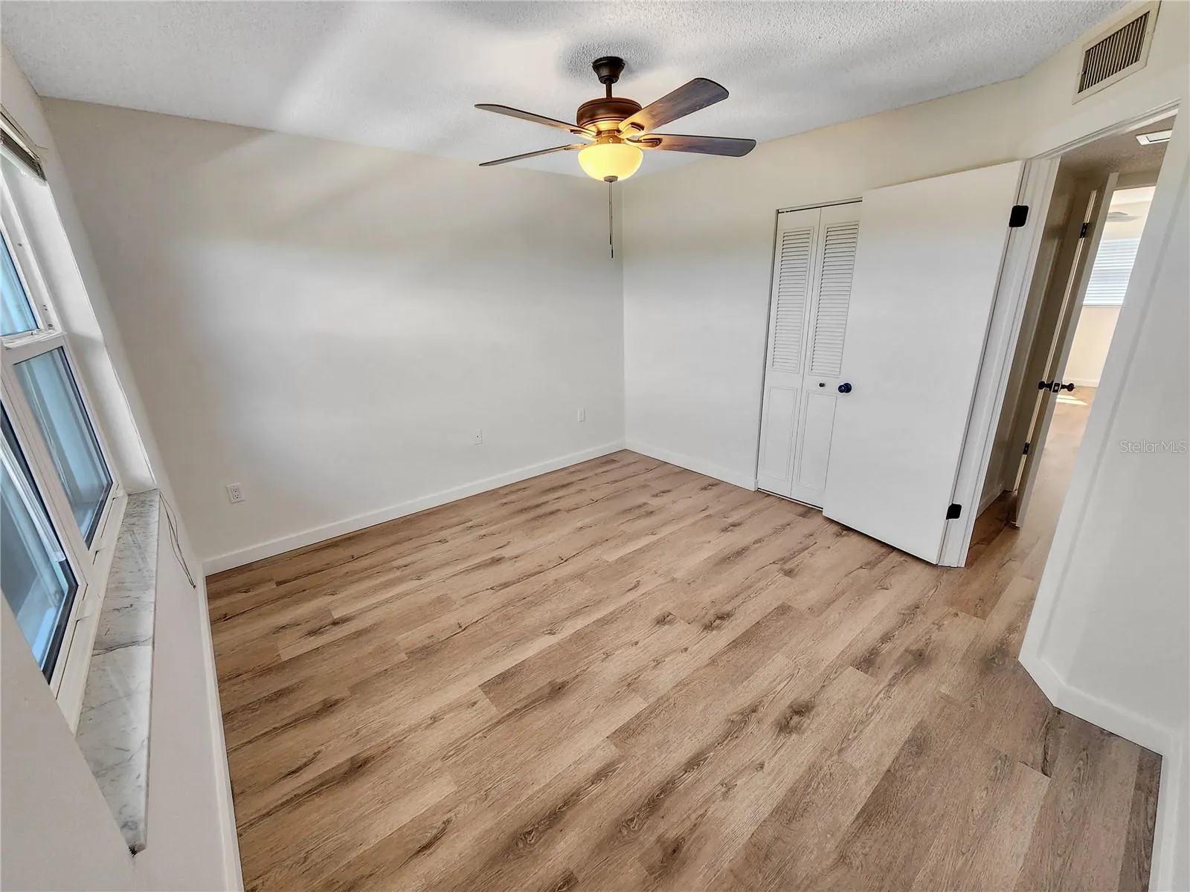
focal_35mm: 13
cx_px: 595
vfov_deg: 89.9
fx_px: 447
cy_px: 446
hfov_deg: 106.2
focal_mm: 2.2
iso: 160
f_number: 2.2
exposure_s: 1/60
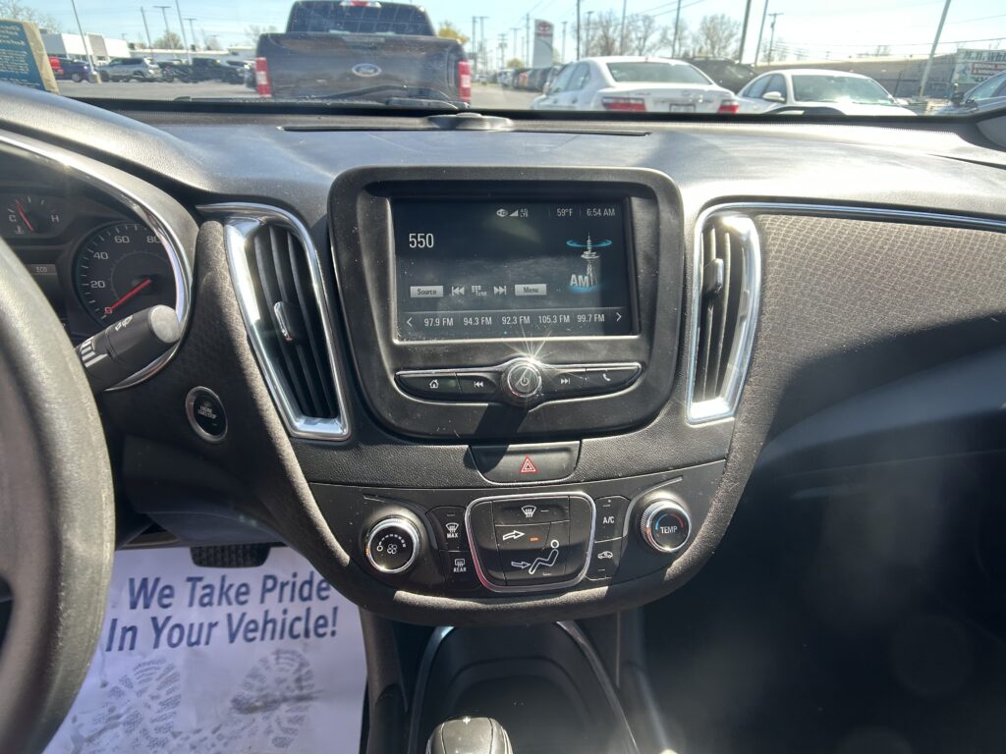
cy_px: 377
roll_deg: -2.1
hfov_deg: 67.3
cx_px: 503
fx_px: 756
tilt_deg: -28.5
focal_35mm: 26
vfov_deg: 53.1
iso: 50
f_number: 1.5
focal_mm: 5.7
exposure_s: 1/355
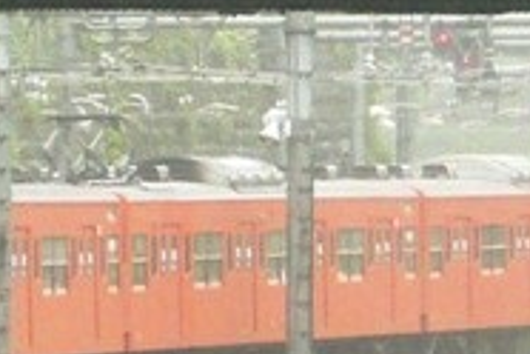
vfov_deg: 1.8
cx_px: -311
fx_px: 11409
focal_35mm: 775
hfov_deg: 2.7
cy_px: 391
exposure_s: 1/100
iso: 200
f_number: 4.8
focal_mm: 23.1
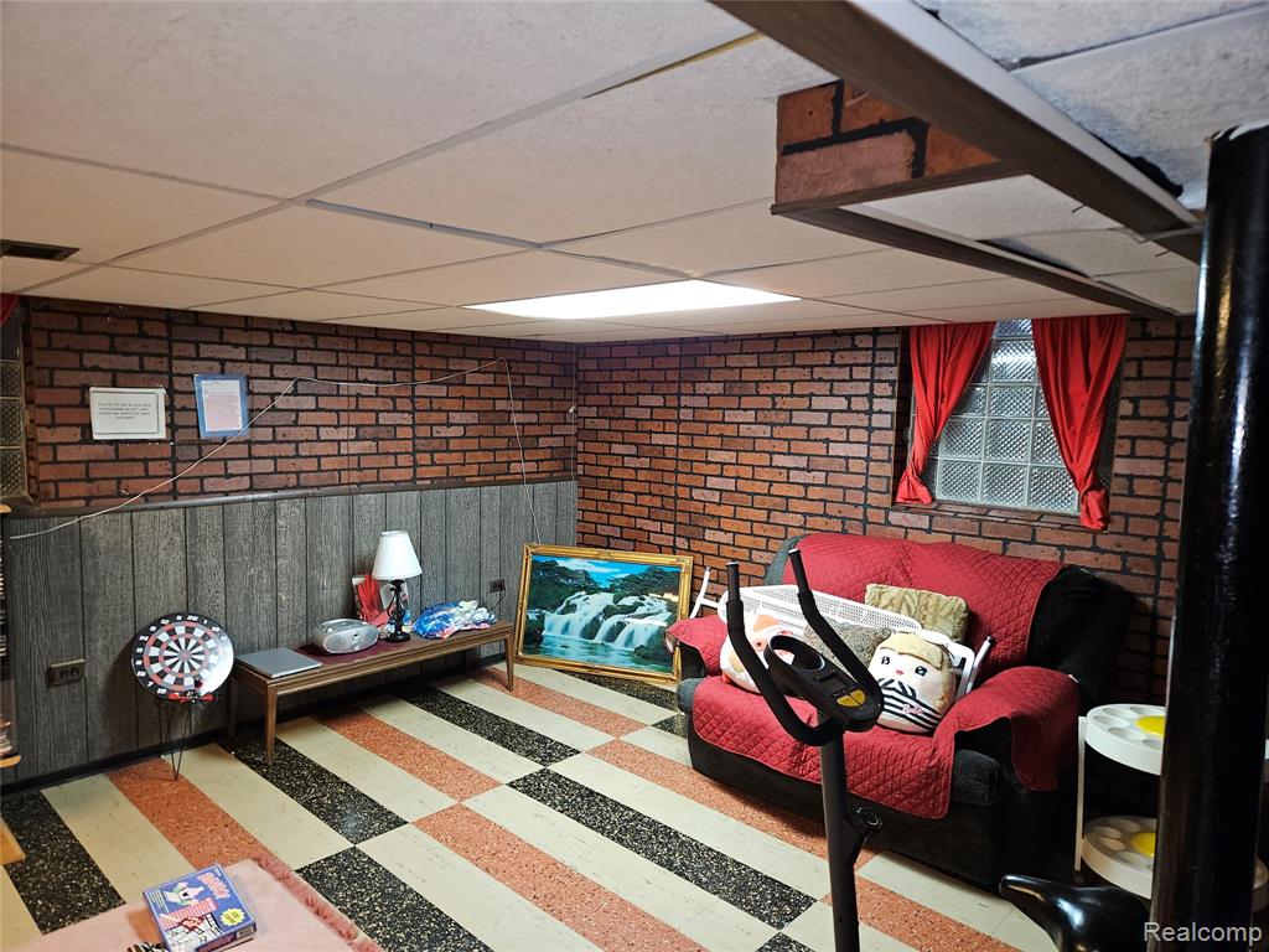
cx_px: 634
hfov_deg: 73.9
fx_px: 843
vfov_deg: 58.9
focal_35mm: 23
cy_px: 476
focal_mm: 5.4
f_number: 1.8
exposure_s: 1/8
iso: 250
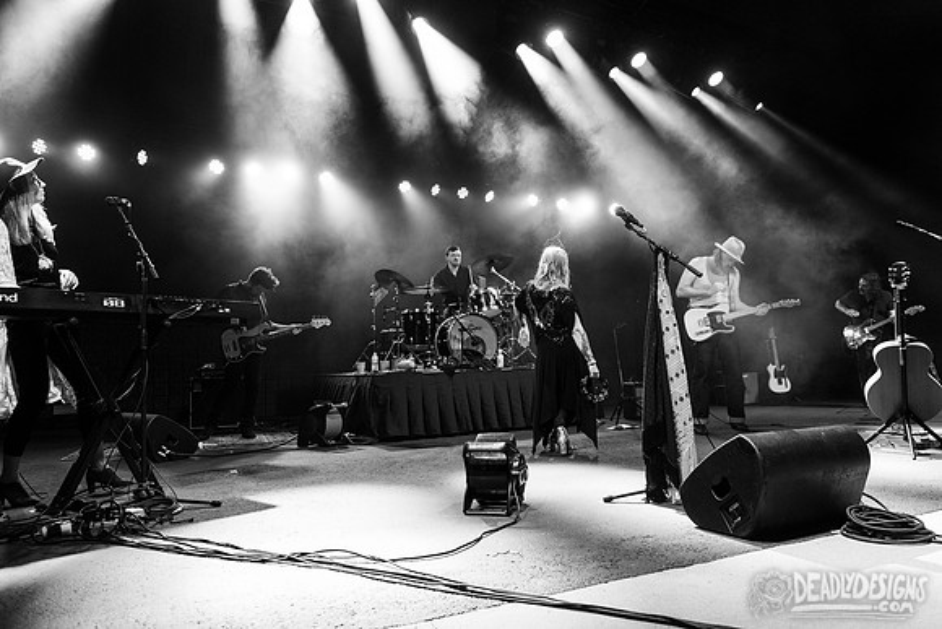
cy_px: 321
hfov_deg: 70.8
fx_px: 662
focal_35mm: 25
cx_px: 497
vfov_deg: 50.8
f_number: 3.5
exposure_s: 1/320
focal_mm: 24
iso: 2000
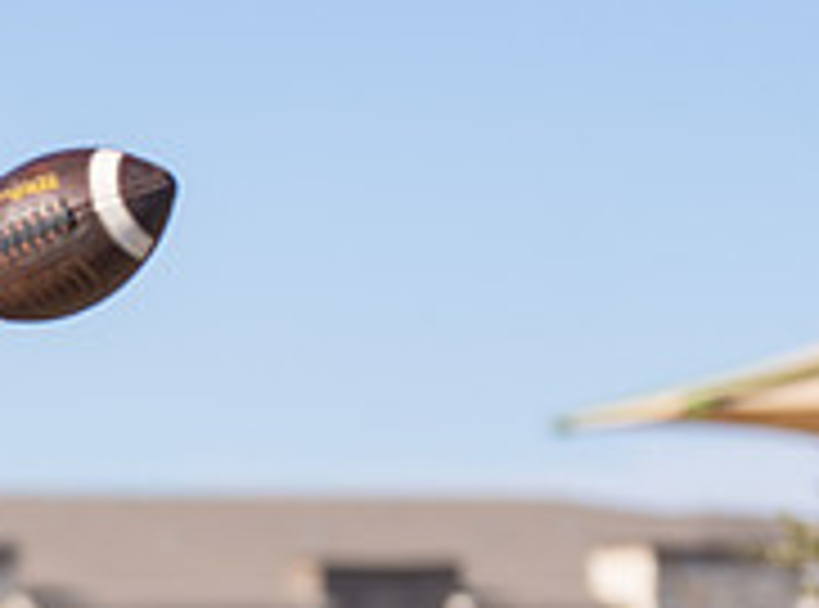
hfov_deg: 4.7
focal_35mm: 421
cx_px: -610
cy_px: 881
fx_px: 9921
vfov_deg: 3.5
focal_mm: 108
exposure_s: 1/2000
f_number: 2.8
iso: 100
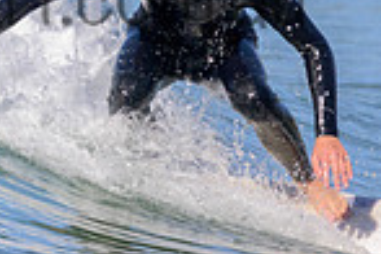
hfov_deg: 0.7
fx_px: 33420
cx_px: 31
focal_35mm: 3158
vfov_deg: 0.4
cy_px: -35
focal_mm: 800
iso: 1250
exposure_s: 1/2000
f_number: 11
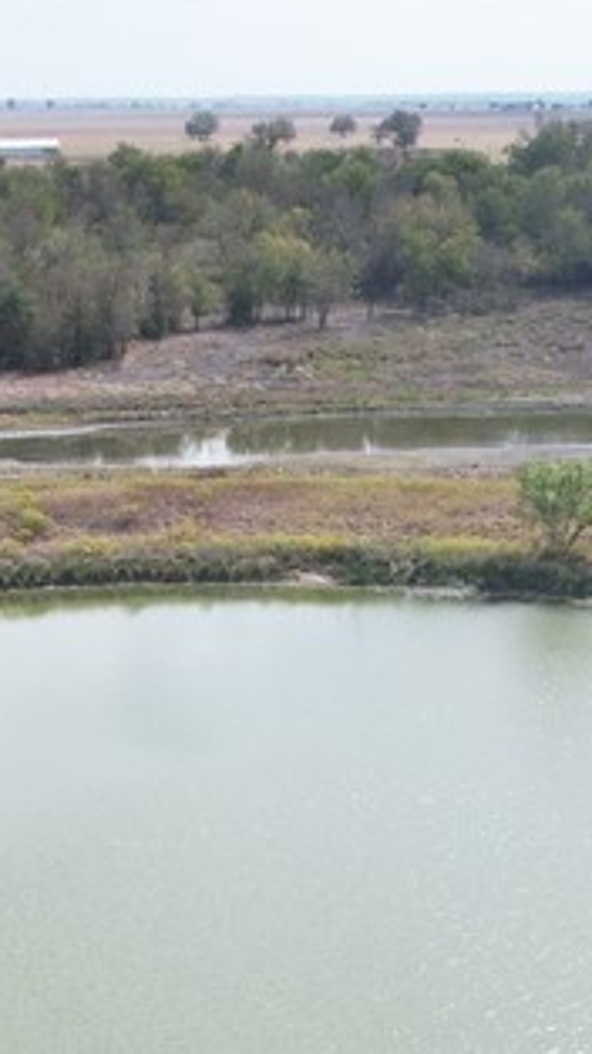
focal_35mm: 80
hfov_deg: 15.1
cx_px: 235
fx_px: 2233
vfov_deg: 25.5
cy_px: 1005
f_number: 2.8
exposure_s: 1/2000
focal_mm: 8.38
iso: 200
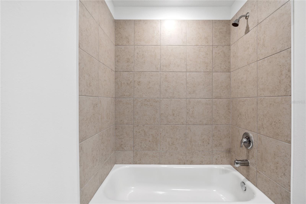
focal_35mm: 16
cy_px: 102
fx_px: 136
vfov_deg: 73.7
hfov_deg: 96.7
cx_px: 153
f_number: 9
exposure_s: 1/2.5
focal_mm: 16
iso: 100
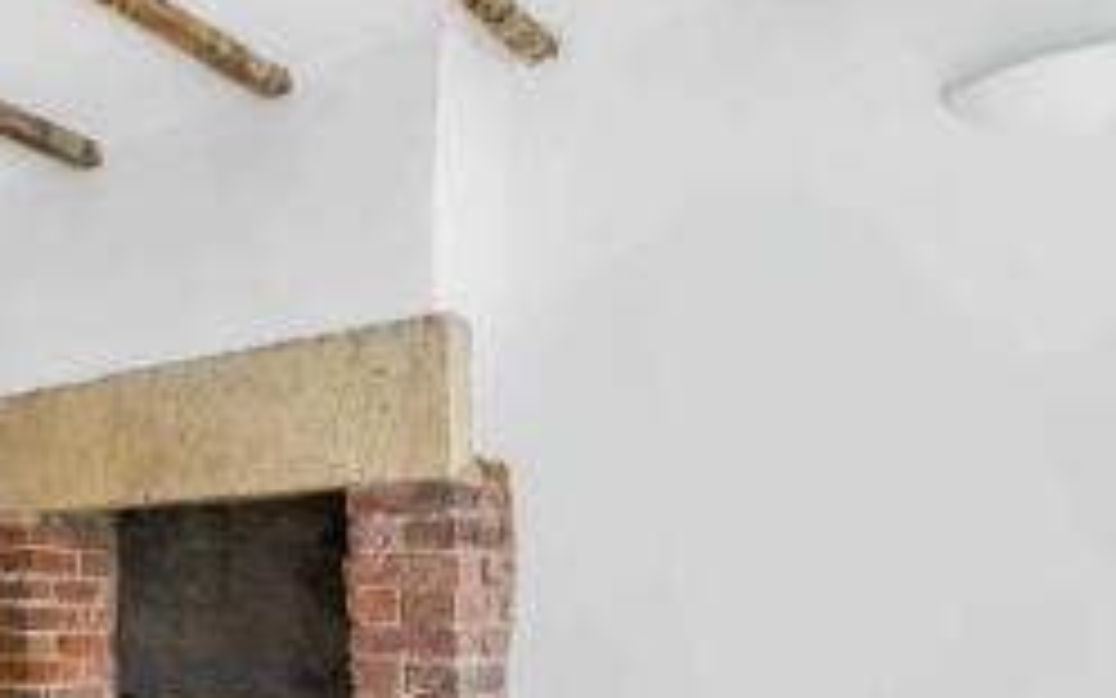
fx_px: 1065
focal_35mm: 35
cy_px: 615
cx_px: -146
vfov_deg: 34.5
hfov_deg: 42.0
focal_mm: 13
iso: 100
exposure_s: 1/2
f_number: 8
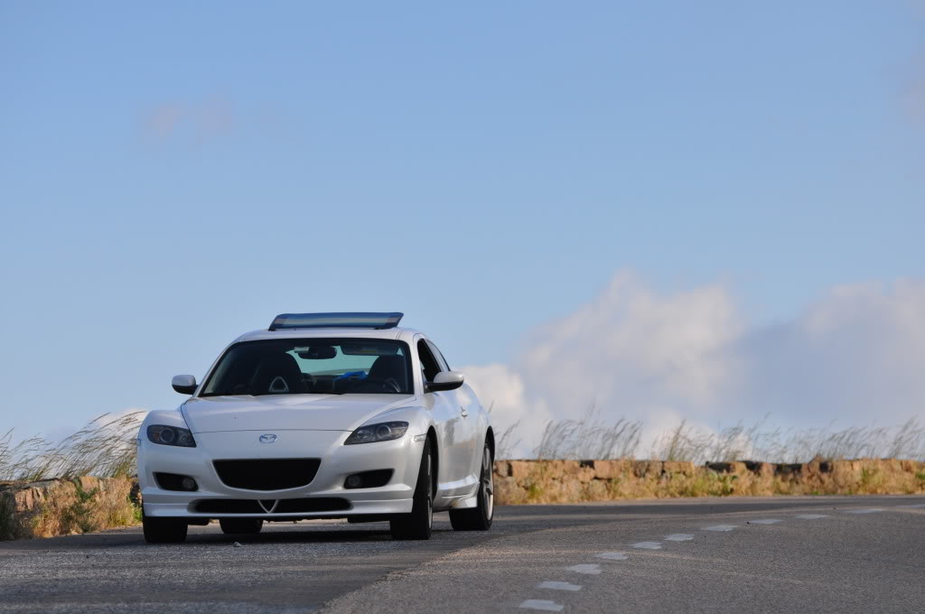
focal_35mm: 248
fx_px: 6351
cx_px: 462
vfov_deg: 5.5
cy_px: 307
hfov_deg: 8.3
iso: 360
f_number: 5.6
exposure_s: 1/2000
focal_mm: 165
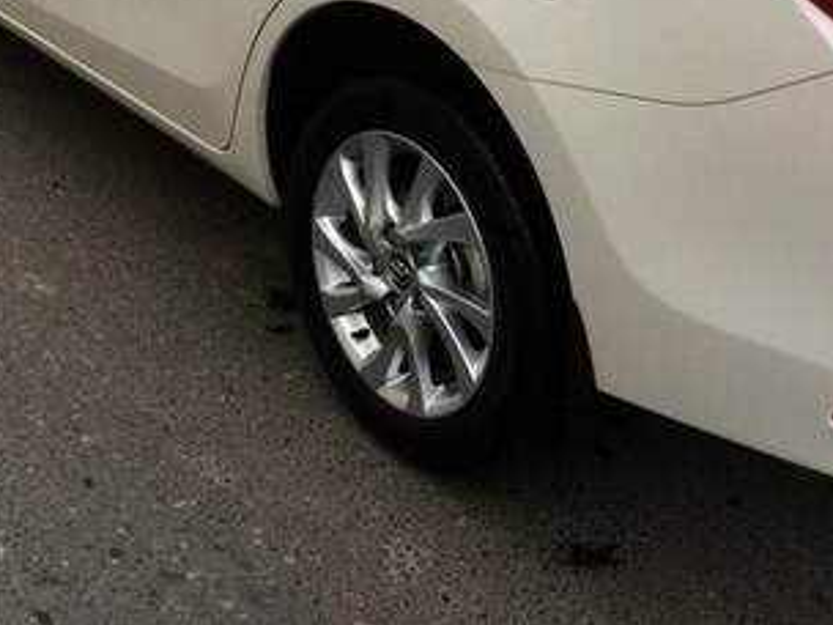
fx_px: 1516
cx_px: 271
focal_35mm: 63
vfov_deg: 22.1
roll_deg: -2.0
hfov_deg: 30.5
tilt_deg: -16.8
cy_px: -45
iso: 50
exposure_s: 1/100
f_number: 2.2
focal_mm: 4.15
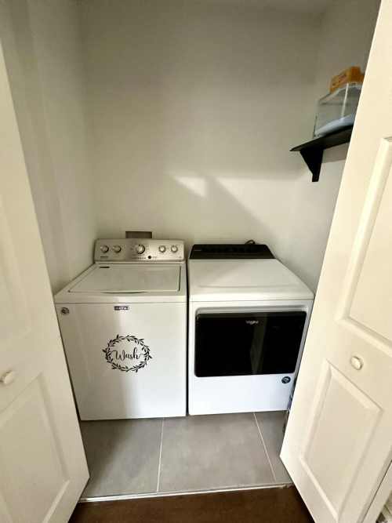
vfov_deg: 102.1
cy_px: 262
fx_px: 211
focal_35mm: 14
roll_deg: -1.9
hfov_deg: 85.7
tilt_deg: -17.0
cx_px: 196
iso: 640
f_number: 2.2
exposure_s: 1/60
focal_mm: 2.22
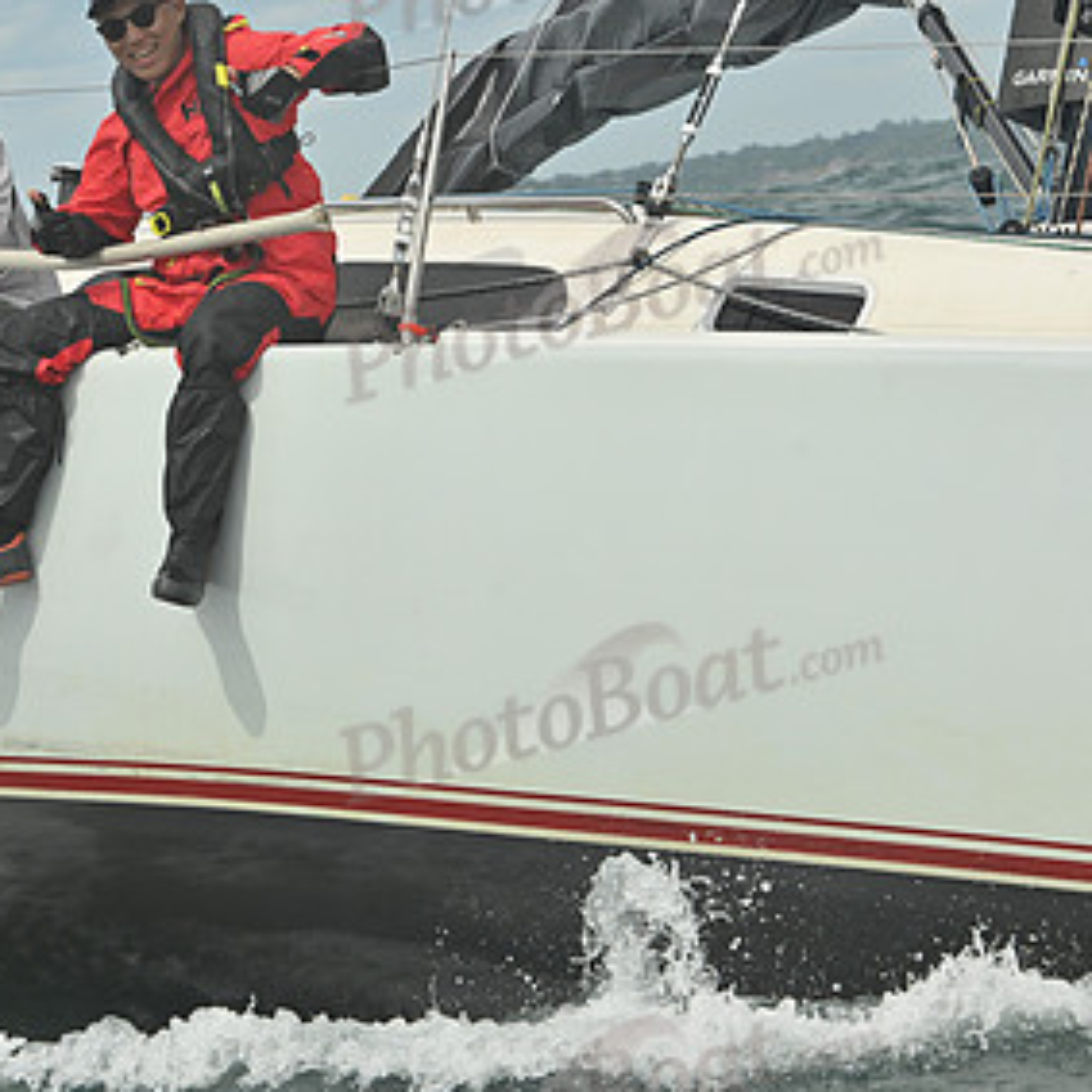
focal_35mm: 209
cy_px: 558
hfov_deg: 8.3
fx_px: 7459
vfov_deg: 8.4
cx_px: 143
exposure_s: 1/1250
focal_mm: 120
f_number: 11
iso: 320
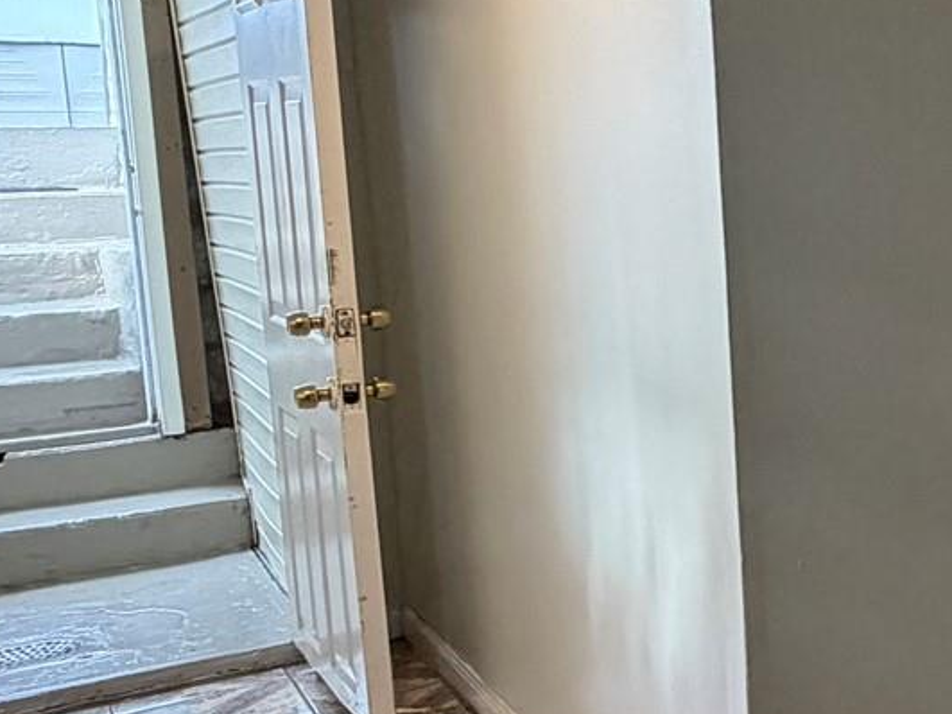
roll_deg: +0.1
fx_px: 1485
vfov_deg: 27.0
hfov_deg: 26.3
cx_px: 1415
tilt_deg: -7.2
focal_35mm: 54
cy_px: 303
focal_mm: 2.22
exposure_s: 1/60
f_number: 2.2
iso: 320
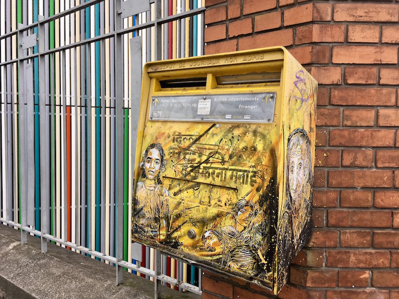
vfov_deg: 48.2
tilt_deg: -3.2
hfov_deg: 61.7
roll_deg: +0.1
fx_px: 334
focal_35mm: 29
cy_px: 150
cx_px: 200
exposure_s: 1/50
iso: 25
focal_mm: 4.15
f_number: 2.2
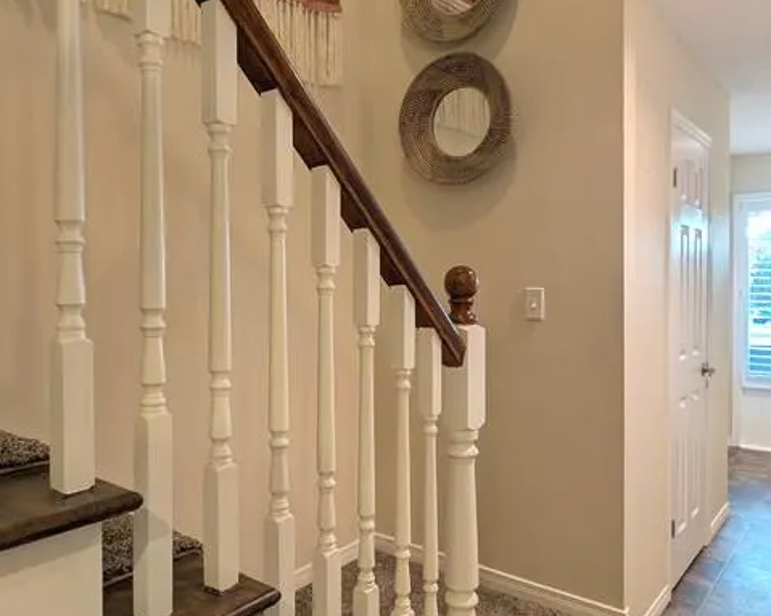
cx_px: 387
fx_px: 570
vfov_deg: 56.8
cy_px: 299
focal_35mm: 25
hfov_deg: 68.1
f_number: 1.7
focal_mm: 2.02
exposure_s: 1/24
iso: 51
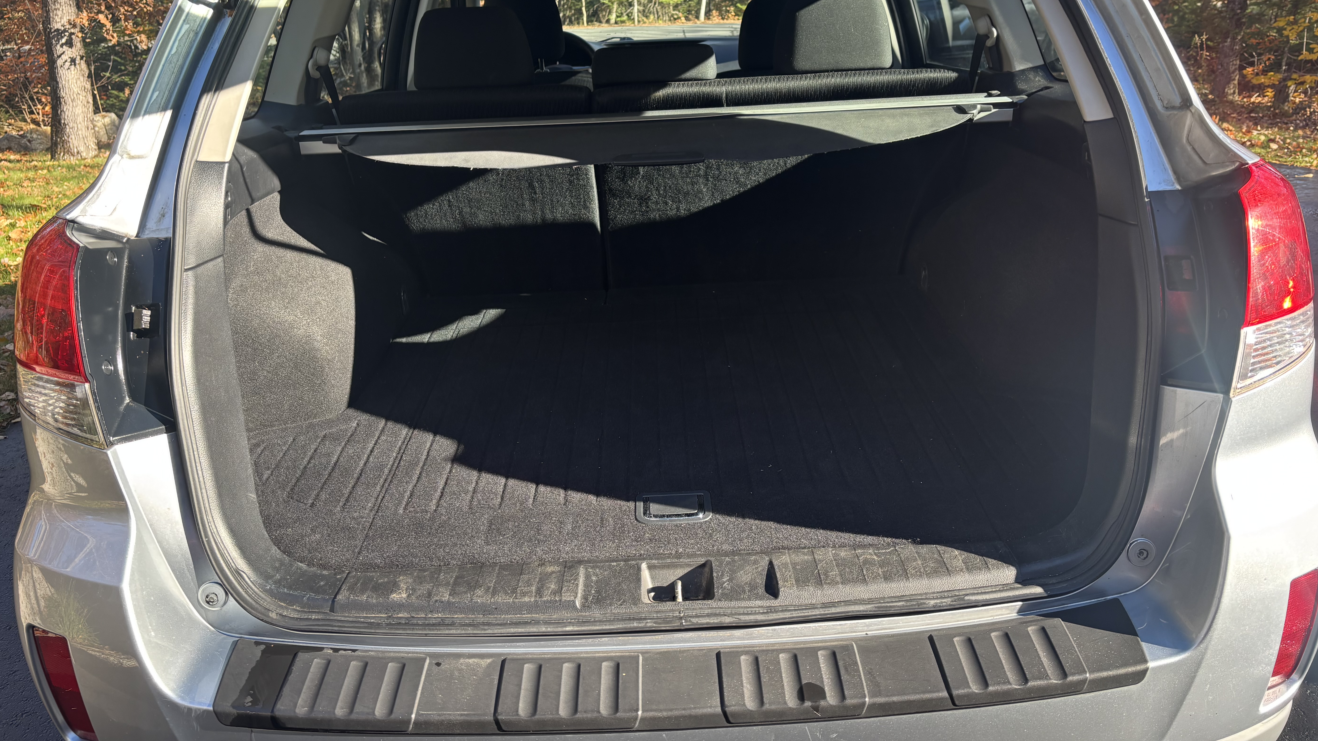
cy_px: 334
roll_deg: +1.1
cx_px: 669
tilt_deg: -24.4
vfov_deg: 40.1
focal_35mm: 29
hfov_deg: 66.1
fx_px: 1013
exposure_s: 1/199
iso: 40
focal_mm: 5.96
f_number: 1.6
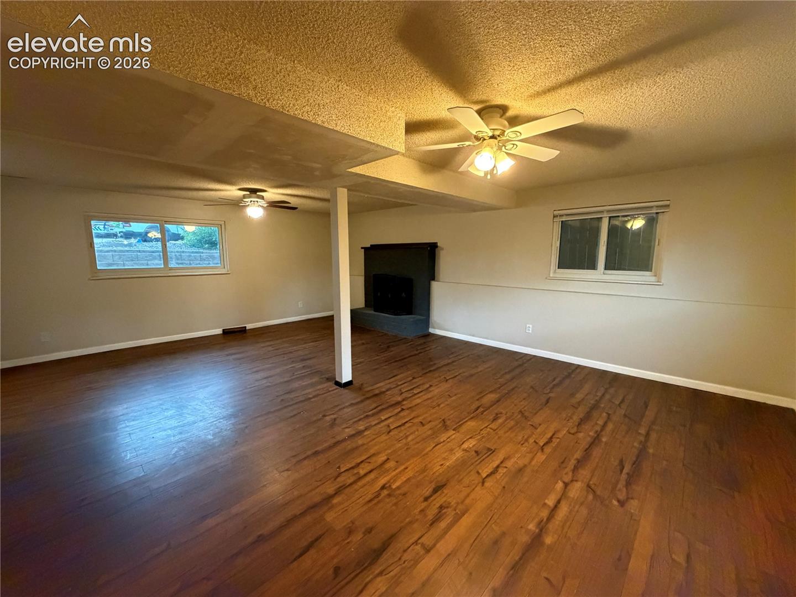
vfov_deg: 85.7
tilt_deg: -8.0
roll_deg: +0.5
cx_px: 398
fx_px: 322
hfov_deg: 102.1
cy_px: 298
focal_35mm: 14
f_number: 2.2
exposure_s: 1/60
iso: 800
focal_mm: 2.22
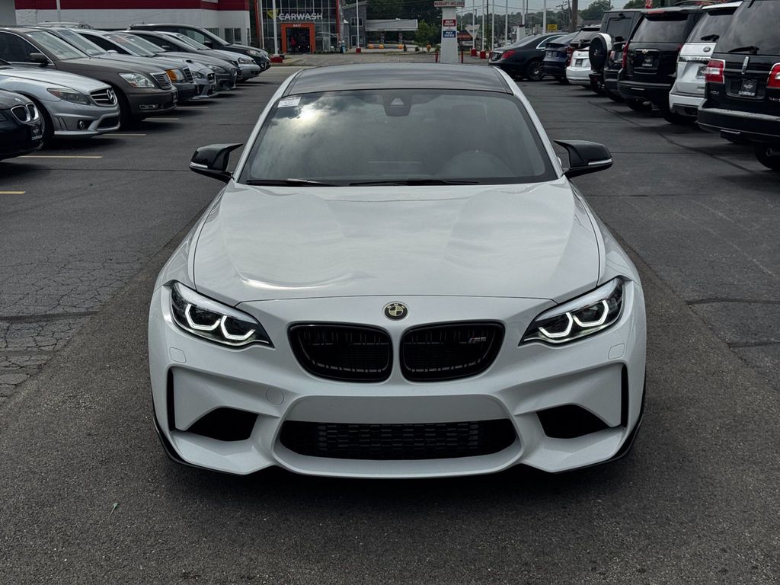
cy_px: 292
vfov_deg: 30.3
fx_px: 1082
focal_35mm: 48
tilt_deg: -14.2
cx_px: 390
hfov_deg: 39.7
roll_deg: +0.5
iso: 64
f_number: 1.78
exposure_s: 1/7937
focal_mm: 6.76
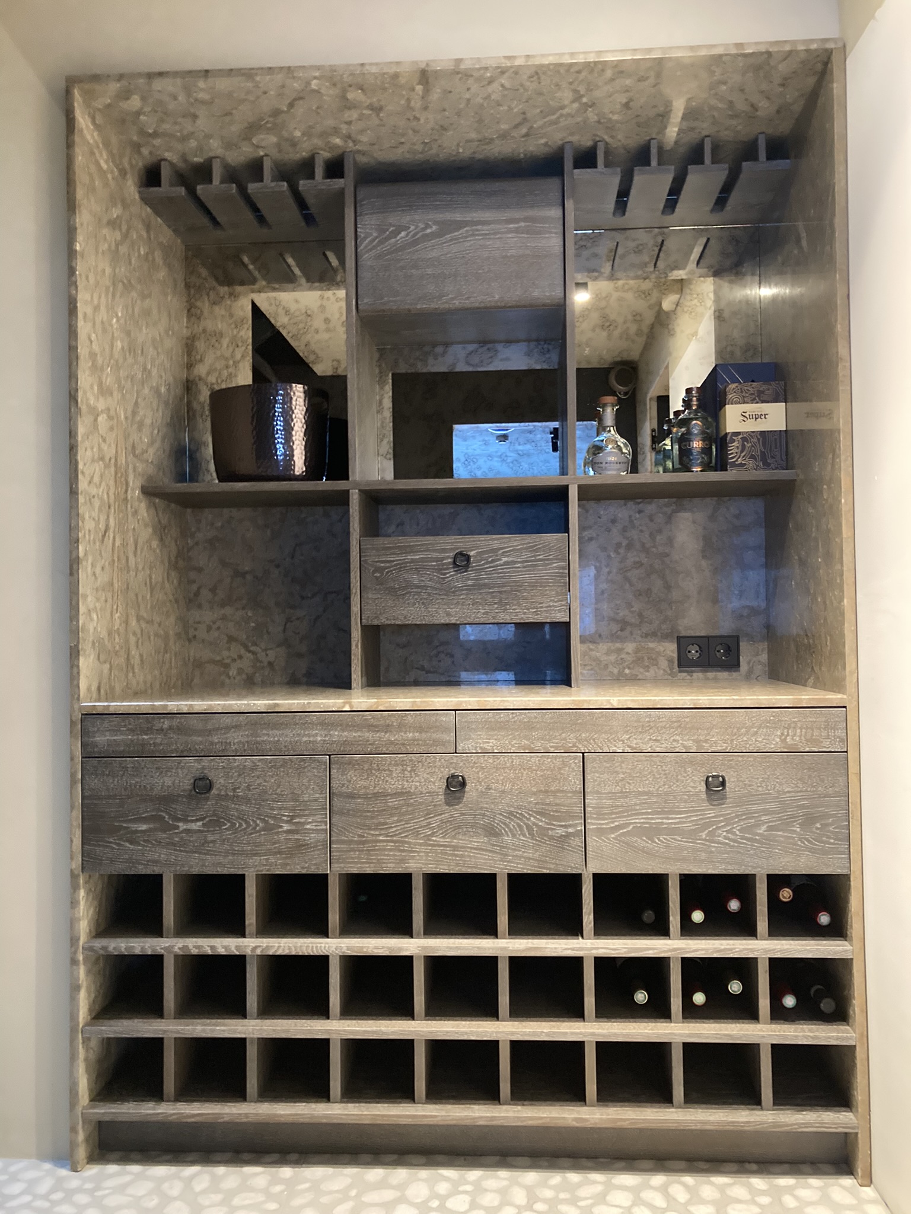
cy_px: 607
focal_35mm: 28
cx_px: 456
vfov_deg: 63.4
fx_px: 983
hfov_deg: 49.7
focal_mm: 3.99
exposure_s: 1/30
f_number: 1.8
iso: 500
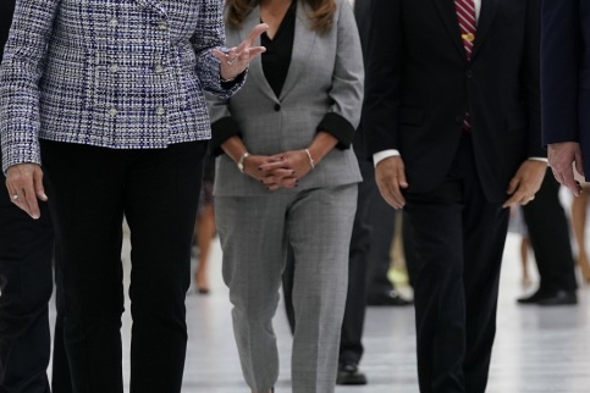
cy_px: 46
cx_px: 611
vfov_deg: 4.3
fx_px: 5211
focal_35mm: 318
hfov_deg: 6.5
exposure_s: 1/400
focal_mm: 128
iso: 2000
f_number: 4
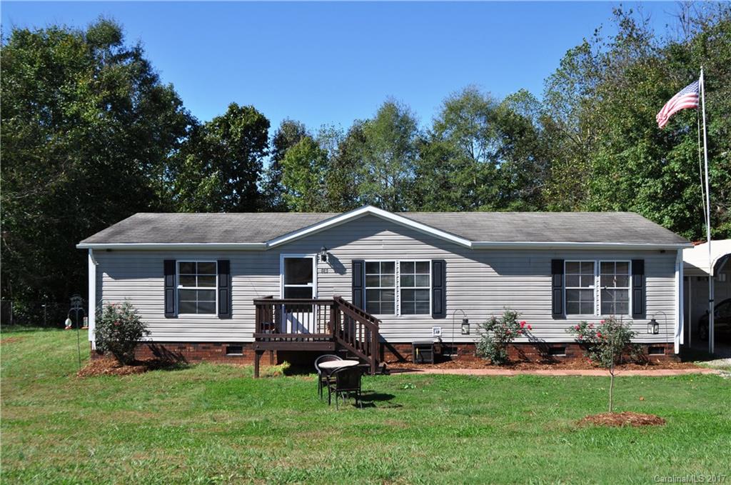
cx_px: 366
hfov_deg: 53.2
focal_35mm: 36
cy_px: 242
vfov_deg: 36.7
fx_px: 730
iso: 200
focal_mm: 24
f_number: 10
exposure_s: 1/400
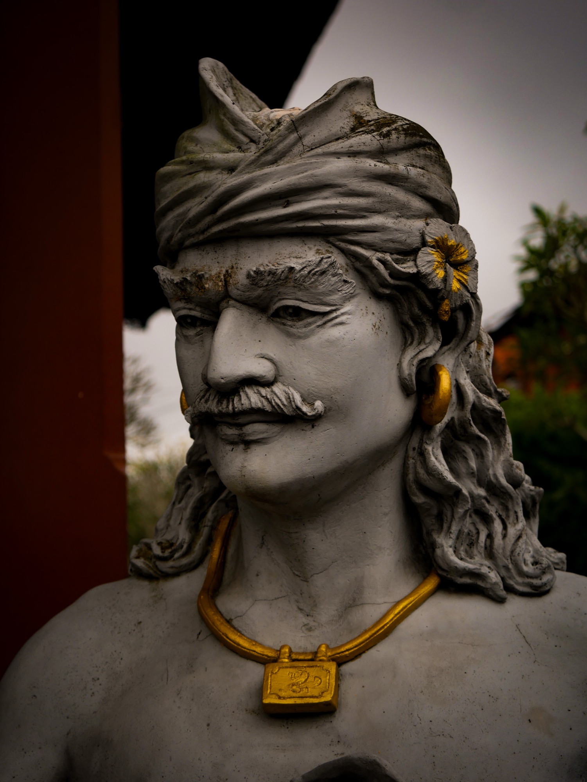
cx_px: 294
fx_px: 2034
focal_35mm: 90
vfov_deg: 21.8
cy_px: 391
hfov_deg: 16.4
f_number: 4
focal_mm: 45
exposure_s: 1/125
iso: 200
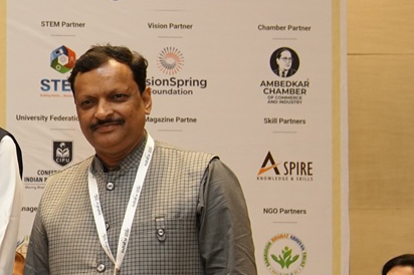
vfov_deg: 12.2
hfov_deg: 16.6
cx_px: -206
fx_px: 1287
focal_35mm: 112
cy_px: 207
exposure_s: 1/200
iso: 1600
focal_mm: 29
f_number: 4.5
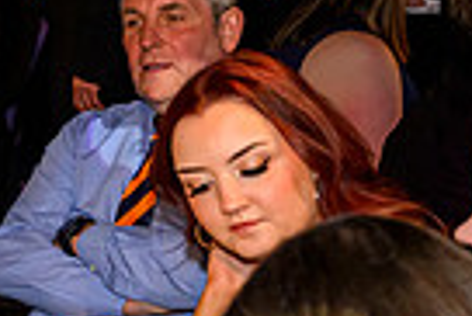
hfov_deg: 12.1
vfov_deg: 9.2
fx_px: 1956
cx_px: -500
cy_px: 234
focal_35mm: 149
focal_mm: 35
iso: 4000
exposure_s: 1/160
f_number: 4
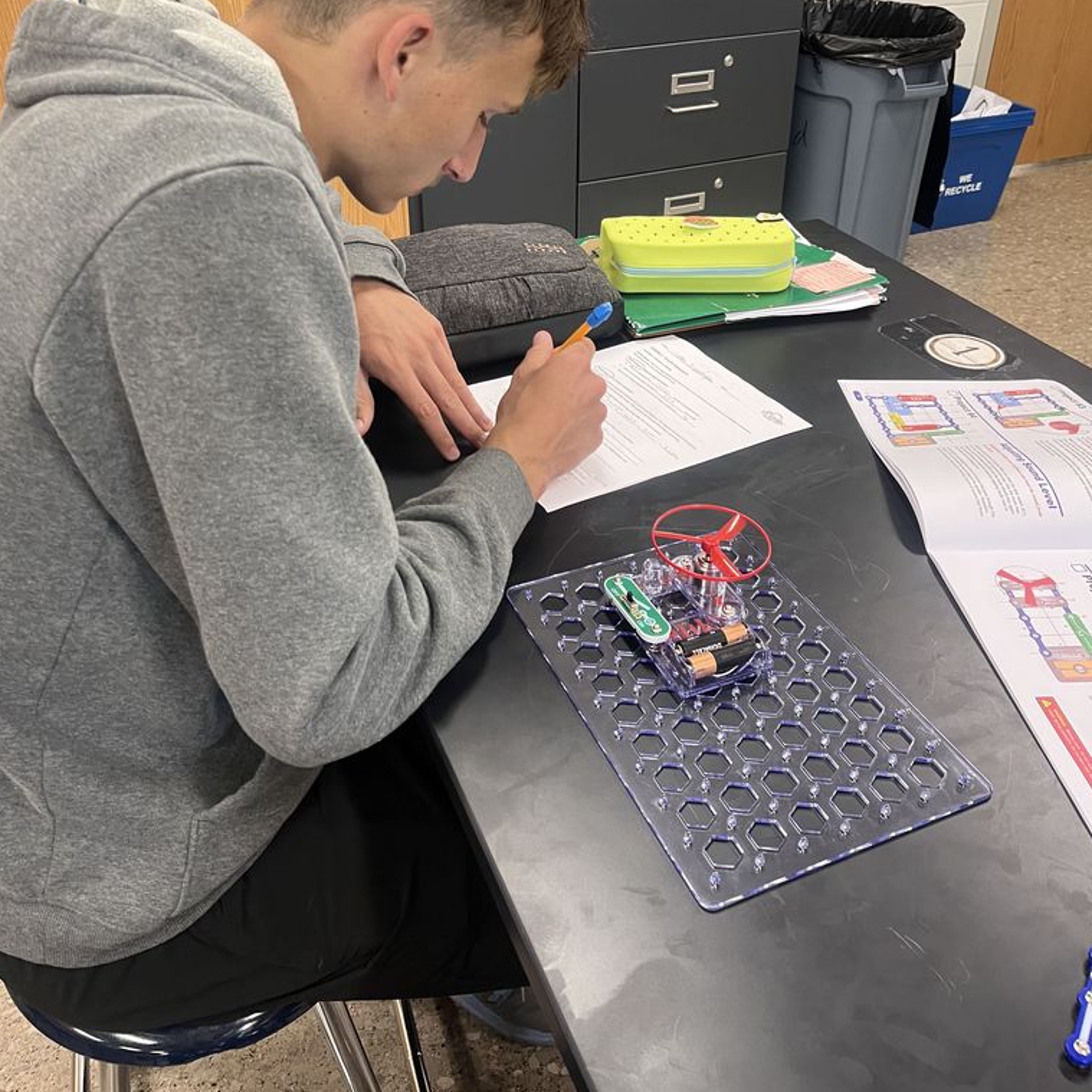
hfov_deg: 52.5
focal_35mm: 31
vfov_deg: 51.7
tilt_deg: -29.9
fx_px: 1106
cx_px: 544
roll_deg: -1.3
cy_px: 383
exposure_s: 1/60
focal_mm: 5.1
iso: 160
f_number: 1.6
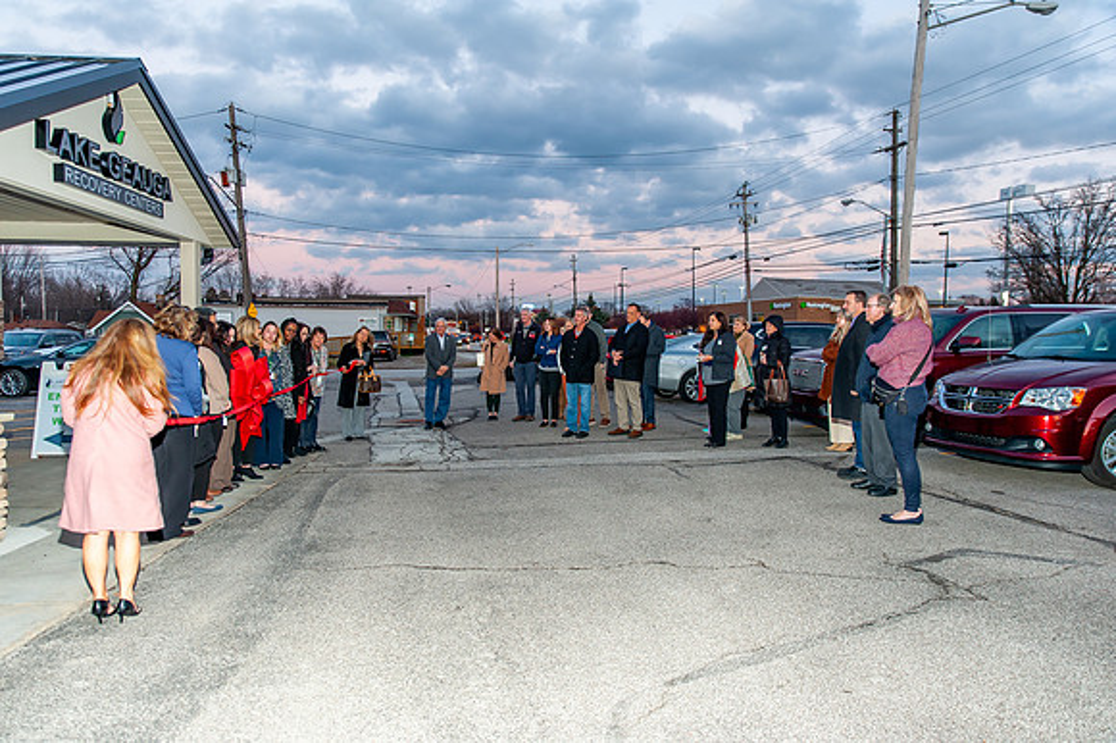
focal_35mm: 24
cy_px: 372
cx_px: 558
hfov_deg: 73.8
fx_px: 744
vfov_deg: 53.1
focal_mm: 24
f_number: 2.8
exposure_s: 1/160
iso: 640
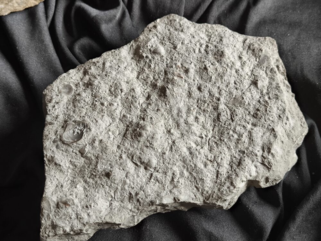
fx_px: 464
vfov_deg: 29.1
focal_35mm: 50
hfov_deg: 38.2
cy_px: 120
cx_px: 160
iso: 125
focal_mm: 6.92
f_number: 1.9
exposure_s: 1/50
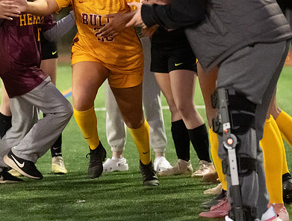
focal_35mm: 246
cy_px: 95
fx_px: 2080
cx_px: 50
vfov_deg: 6.1
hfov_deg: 8.0
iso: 16000
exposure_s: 1/640
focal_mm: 88
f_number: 2.8
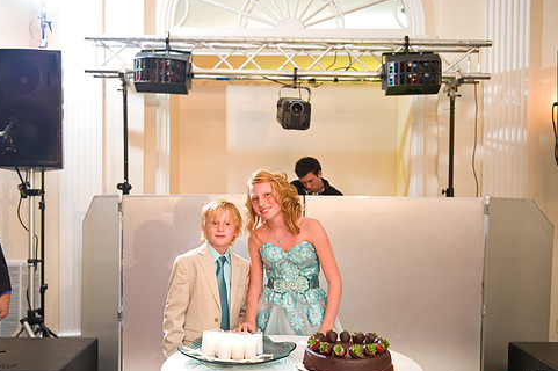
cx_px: 263
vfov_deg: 32.5
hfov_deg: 47.4
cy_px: 212
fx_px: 635
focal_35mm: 41
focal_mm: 34
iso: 1600
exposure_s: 1/125
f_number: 3.2
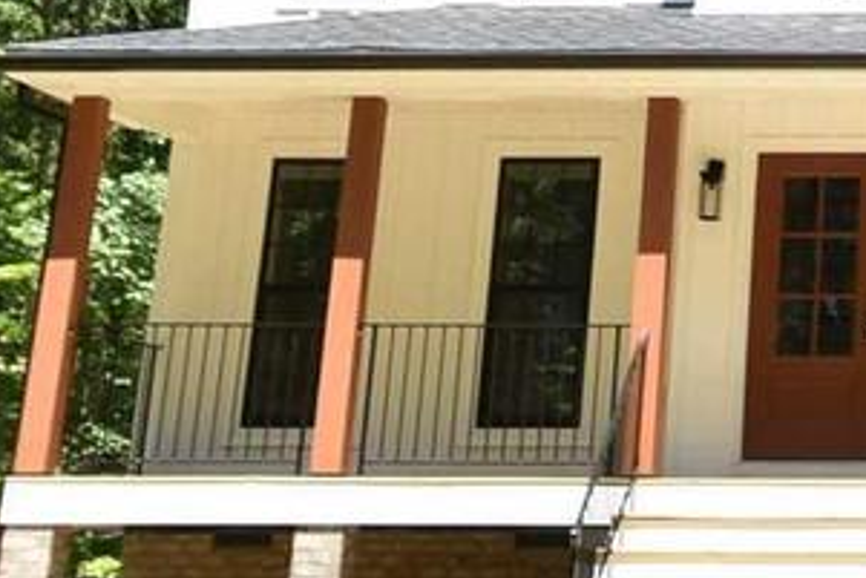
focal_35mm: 102
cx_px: 1182
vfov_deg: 12.3
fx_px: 2455
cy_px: -469
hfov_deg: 18.4
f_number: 7.1
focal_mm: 10
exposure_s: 1/200
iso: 100
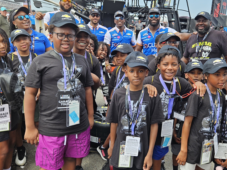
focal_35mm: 35
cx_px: 128
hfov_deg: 52.5
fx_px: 229
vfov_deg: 40.7
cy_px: 87
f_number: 1.8
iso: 32
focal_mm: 5.4
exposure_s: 1/571
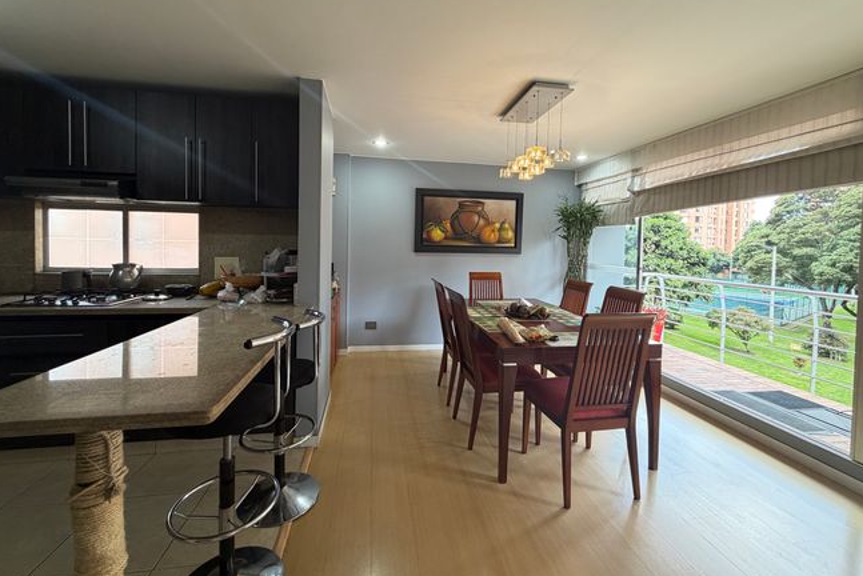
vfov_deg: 77.1
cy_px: 253
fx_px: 360
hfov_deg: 100.4
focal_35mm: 15
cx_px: 437
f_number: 2.2
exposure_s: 1/120
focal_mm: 2.22
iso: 160
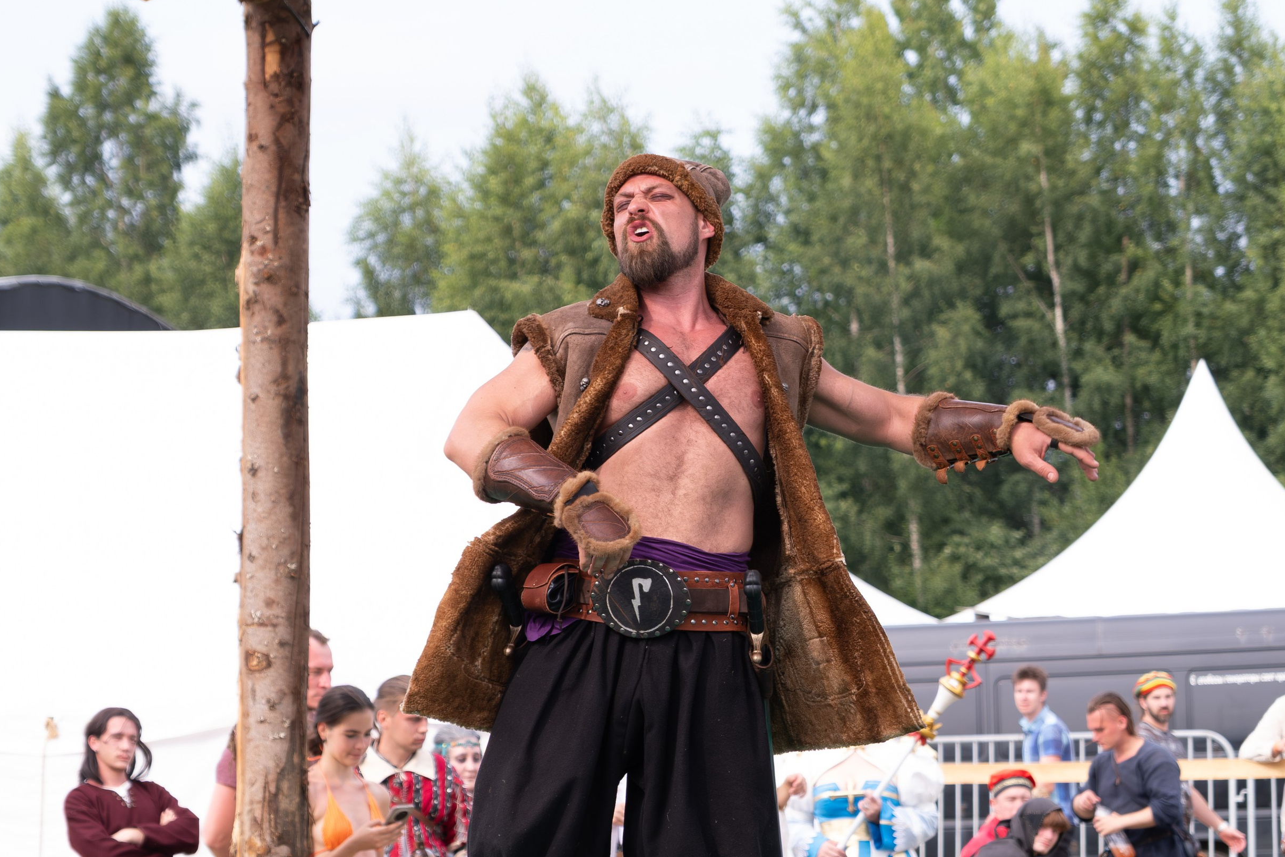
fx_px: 4247
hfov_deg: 17.2
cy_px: 414
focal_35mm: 119
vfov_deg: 11.5
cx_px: 651
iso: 320
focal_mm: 50
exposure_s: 1/1000
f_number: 3.6
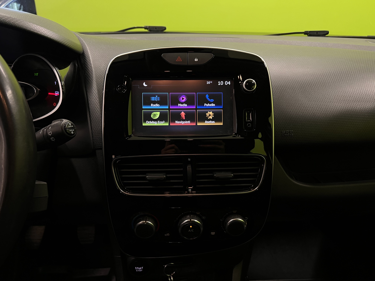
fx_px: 282
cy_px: 140
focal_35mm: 26
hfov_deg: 67.3
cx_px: 188
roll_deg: -0.7
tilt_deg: -22.1
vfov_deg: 53.1
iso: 125
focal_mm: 5.7
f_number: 1.5
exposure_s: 1/50
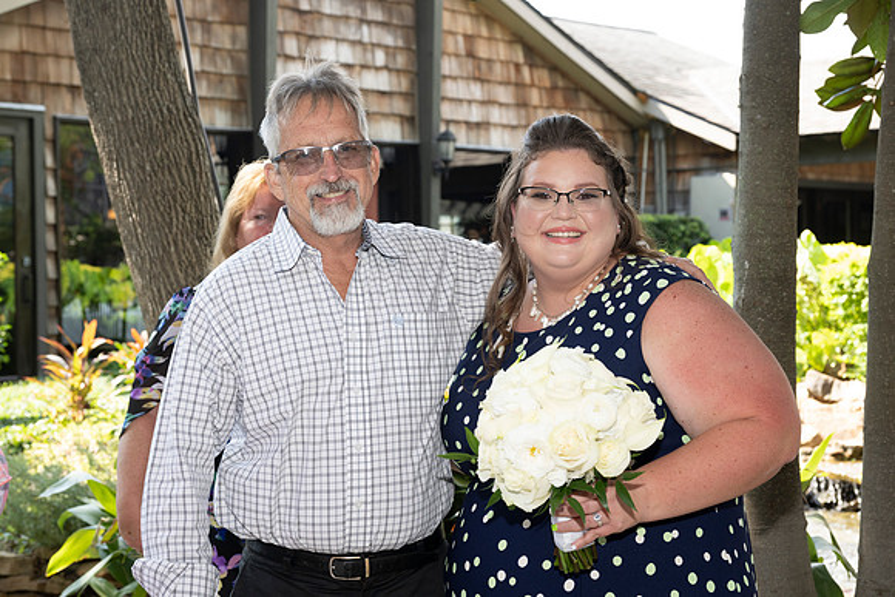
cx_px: 448
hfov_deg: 33.9
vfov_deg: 23.0
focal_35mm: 59
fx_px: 1467
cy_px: 298
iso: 400
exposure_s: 1/160
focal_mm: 59
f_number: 6.3
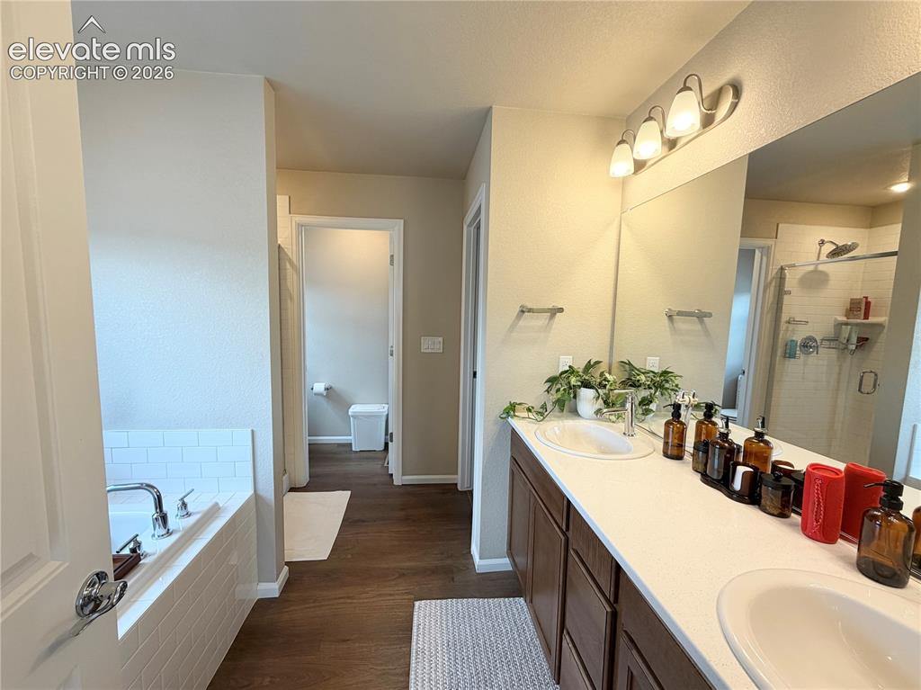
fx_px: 372
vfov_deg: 85.6
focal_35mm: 14
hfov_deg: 102.1
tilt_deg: -5.5
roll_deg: -1.0
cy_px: 345
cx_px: 460
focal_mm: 2.22
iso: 100
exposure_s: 1/120
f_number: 2.2
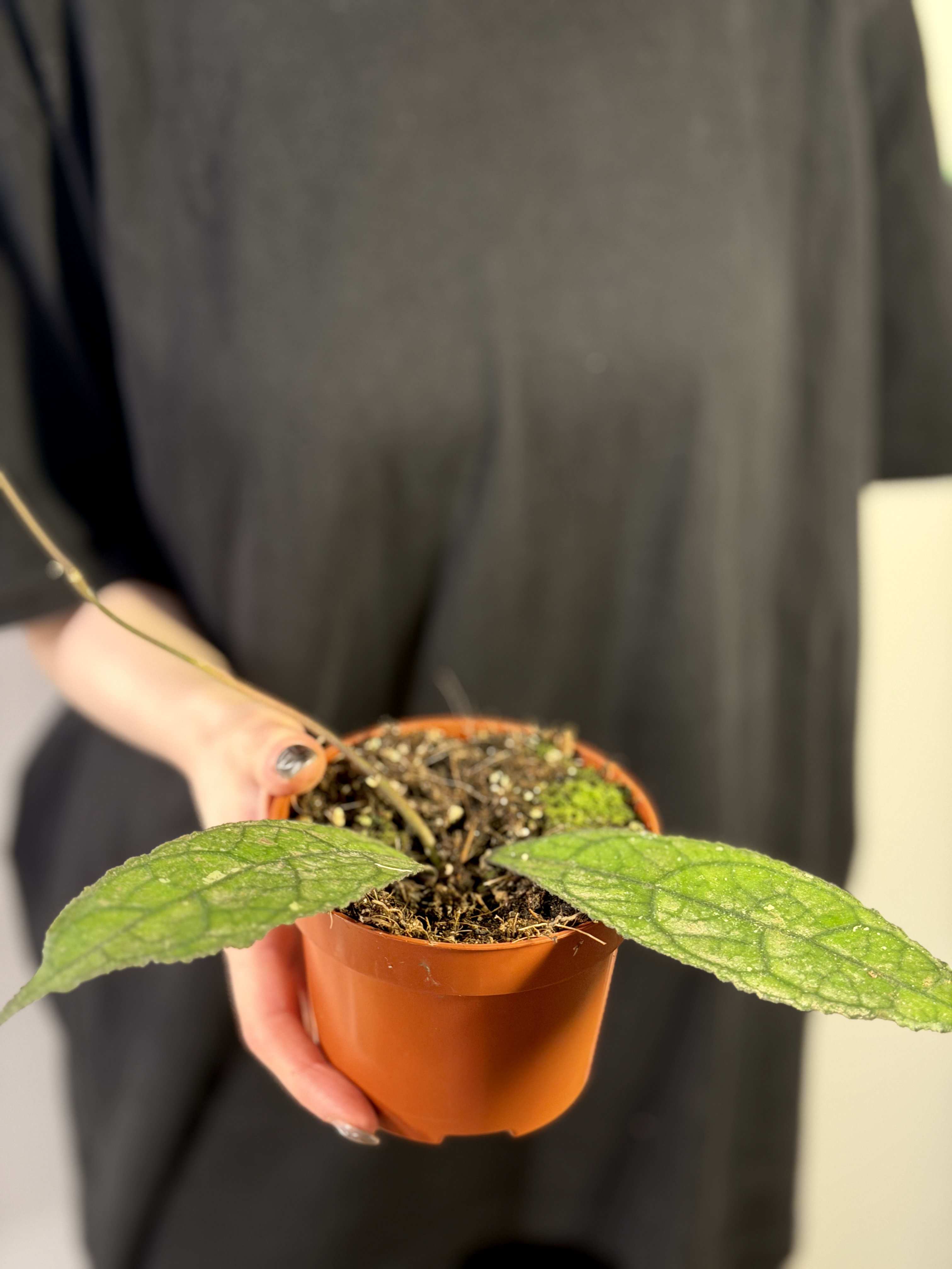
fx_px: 1760
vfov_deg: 39.7
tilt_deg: -28.0
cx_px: 476
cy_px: 634
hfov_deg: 30.3
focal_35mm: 48
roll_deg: +0.4
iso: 200
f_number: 1.78
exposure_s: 1/50
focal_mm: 6.76
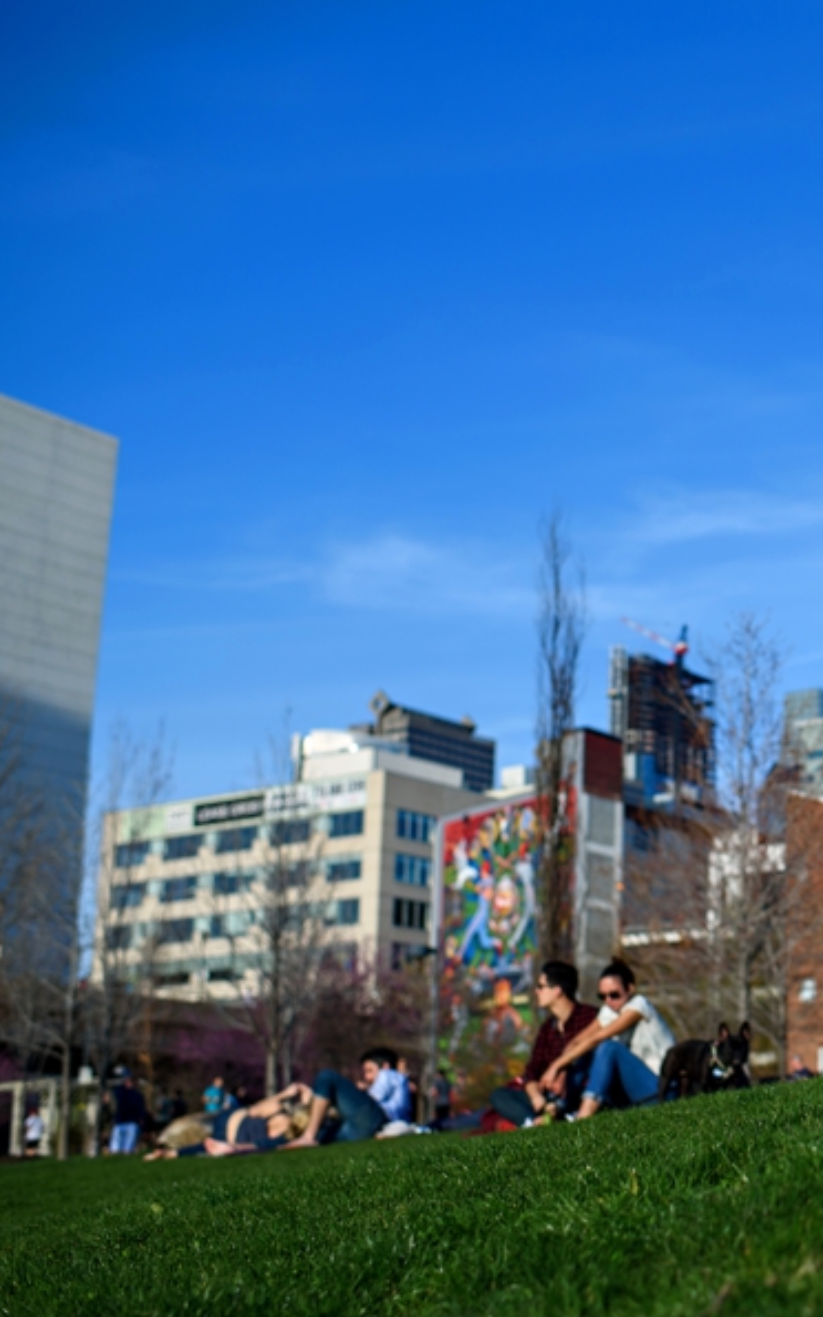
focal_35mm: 54
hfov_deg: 22.3
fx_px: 1937
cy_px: 654
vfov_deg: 37.5
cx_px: 958
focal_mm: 35
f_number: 2.8
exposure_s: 1/1600
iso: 100
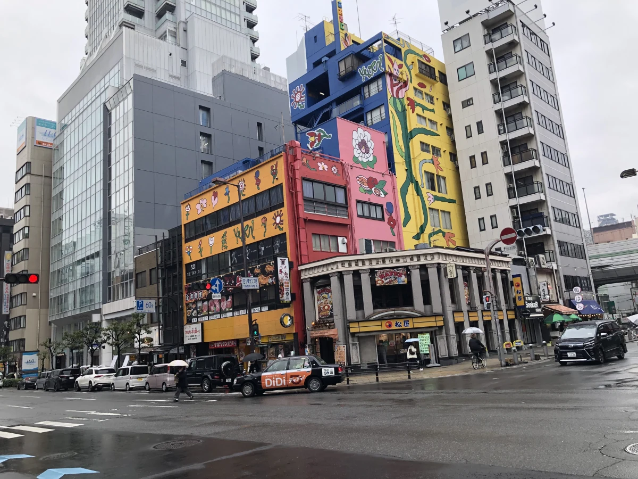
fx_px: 516
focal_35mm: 28
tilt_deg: +12.3
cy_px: 240
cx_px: 319
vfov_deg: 49.7
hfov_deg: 63.4
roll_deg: +4.9
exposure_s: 1/516
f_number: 1.8
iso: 20
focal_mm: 4
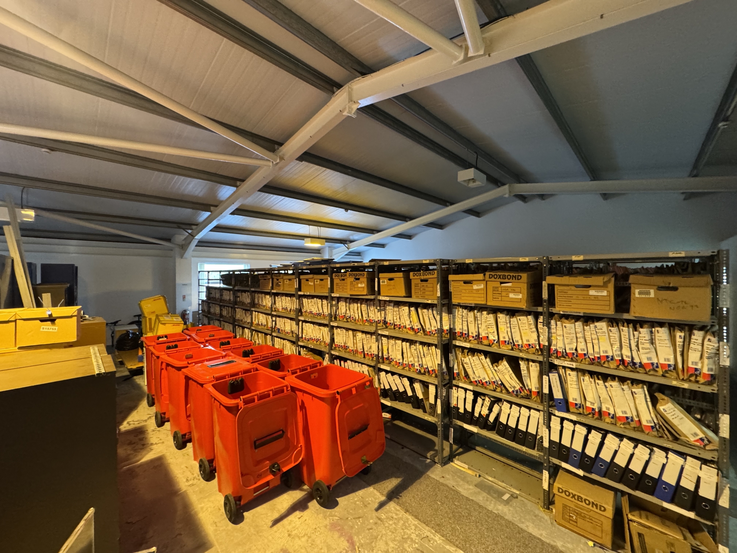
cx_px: 368
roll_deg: +0.3
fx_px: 298
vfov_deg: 85.7
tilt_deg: +1.3
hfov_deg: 102.1
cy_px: 276
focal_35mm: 14
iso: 500
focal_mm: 2.22
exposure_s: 1/50
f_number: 2.2
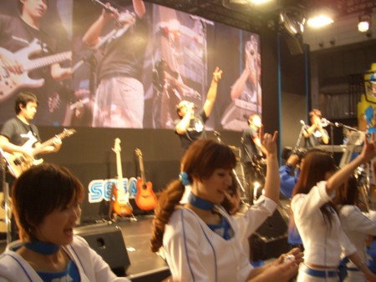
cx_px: 188
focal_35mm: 35
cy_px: 141
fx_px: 380
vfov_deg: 40.7
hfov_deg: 52.6
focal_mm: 5.8
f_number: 2.6
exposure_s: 1/80
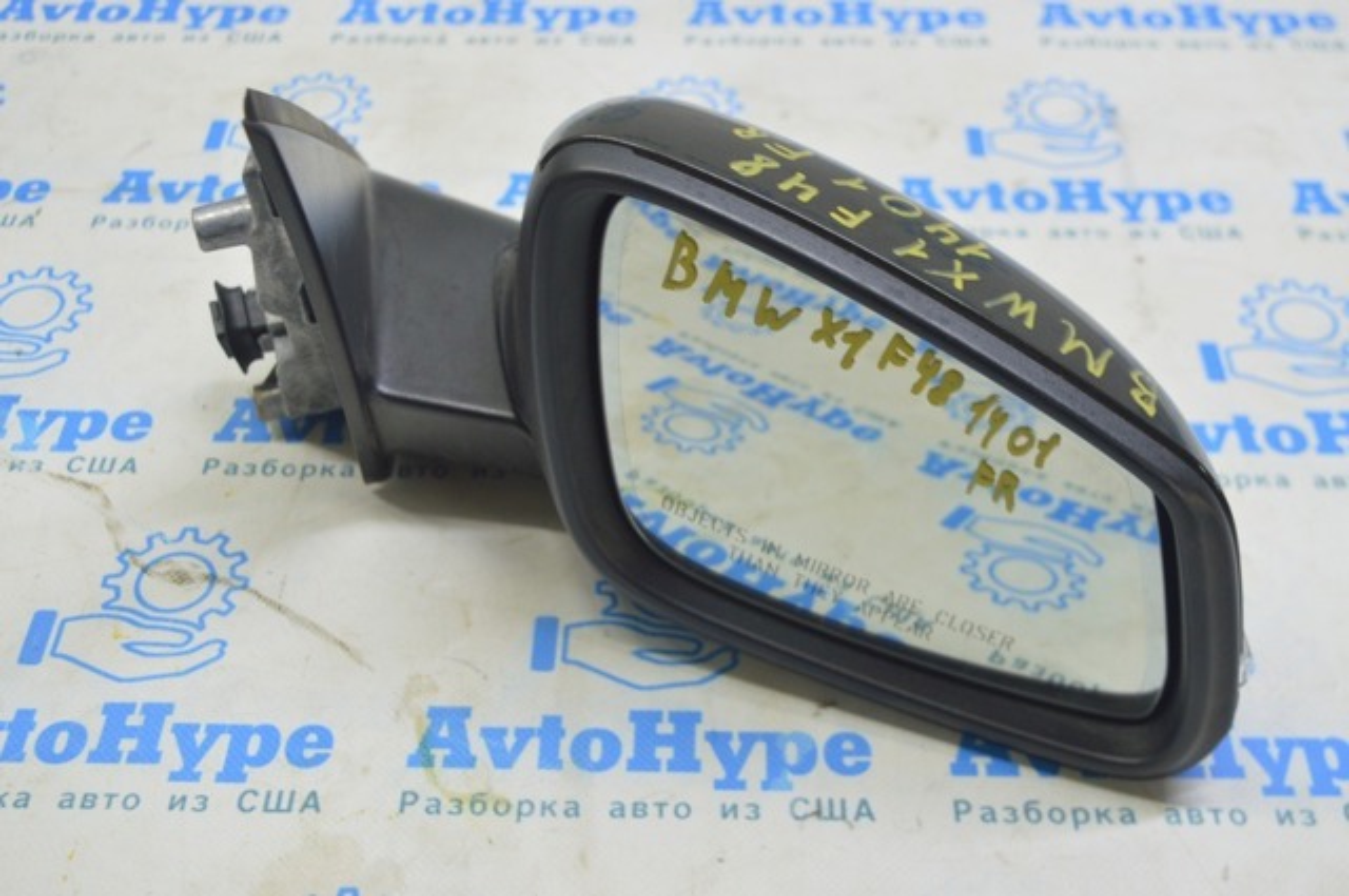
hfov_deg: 42.4
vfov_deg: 28.9
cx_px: 674
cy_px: 448
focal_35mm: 46
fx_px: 1740
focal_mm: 31
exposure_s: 1/20
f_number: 5.6
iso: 400
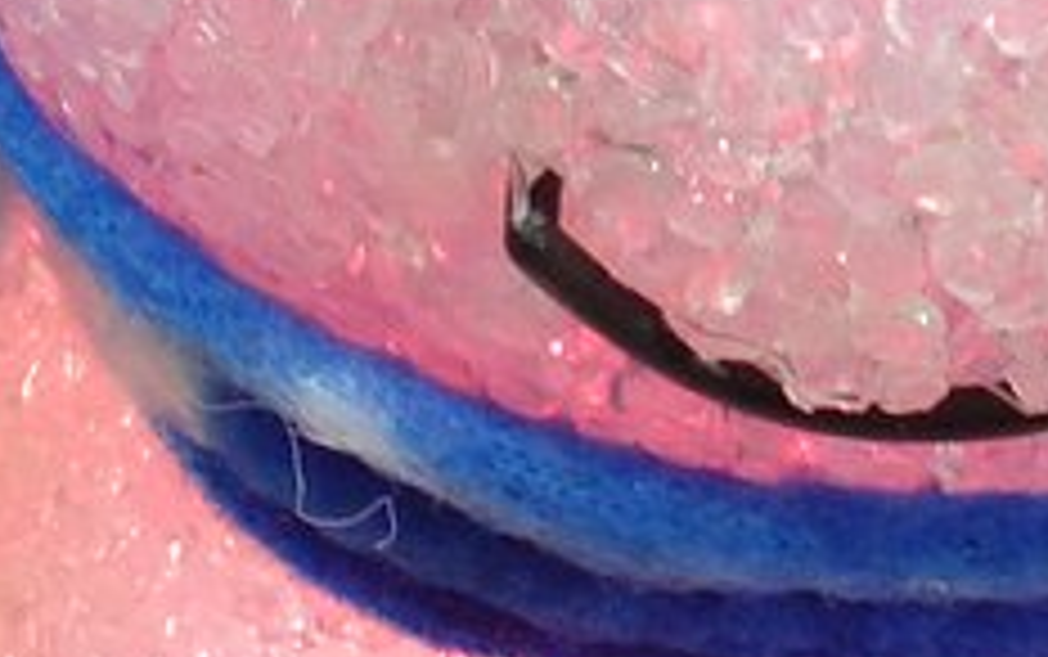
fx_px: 4659
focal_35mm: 163
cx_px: 850
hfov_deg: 12.8
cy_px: 360
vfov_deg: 8.1
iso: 200
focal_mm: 6.3
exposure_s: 1/8
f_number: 3.5
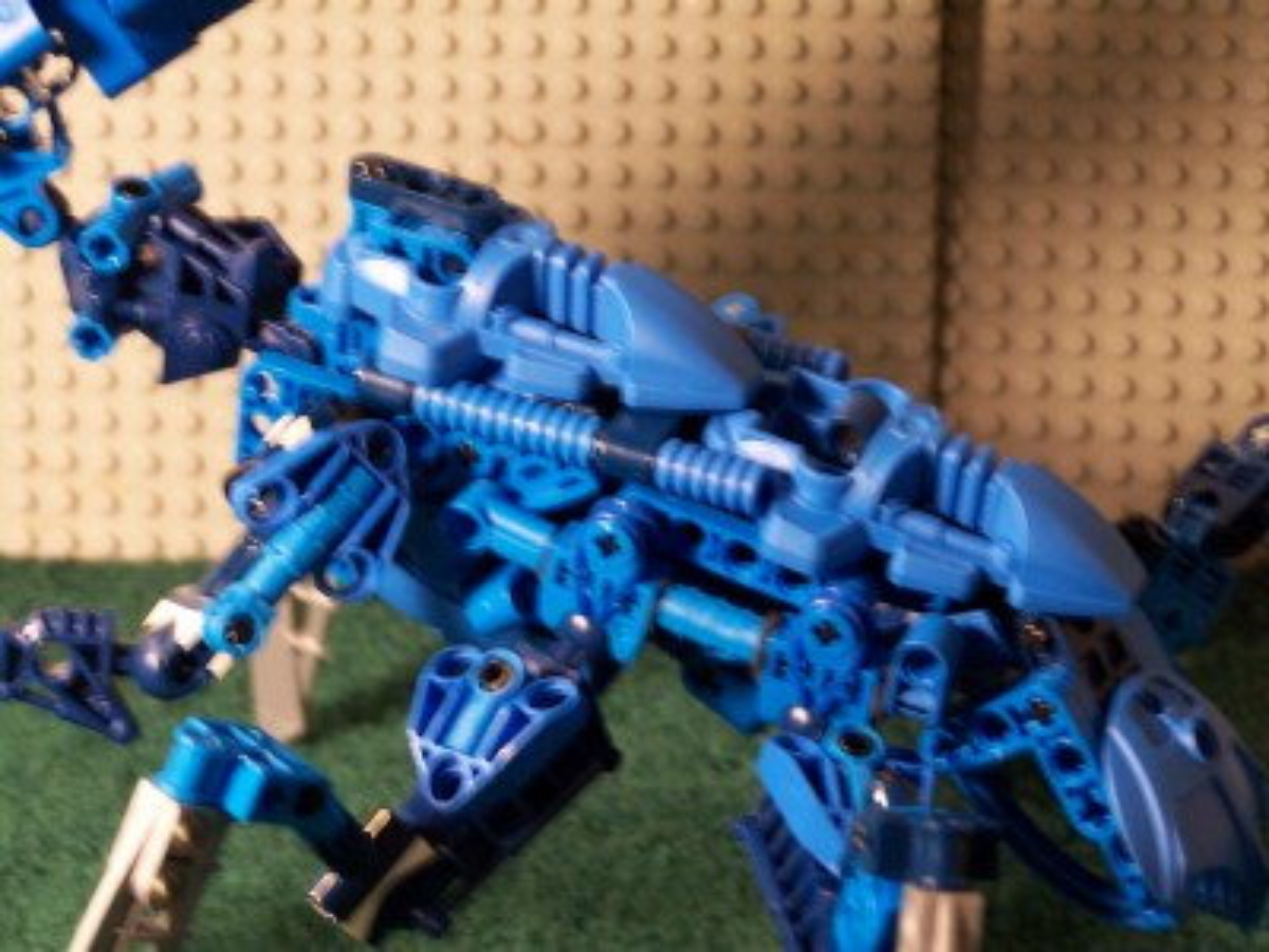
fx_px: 4692
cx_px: 634
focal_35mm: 128
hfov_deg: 15.4
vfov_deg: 11.6
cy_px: 476
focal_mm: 21.2
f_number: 3.2
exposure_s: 1/10
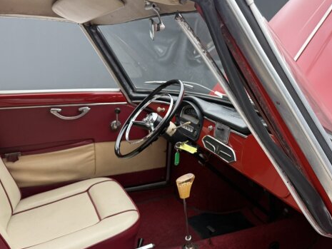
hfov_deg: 54.8
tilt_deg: -11.3
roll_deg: -3.4
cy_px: 124
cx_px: 206
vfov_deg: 43.0
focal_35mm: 33
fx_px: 317
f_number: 1.78
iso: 200
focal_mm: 6.76
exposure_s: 1/50
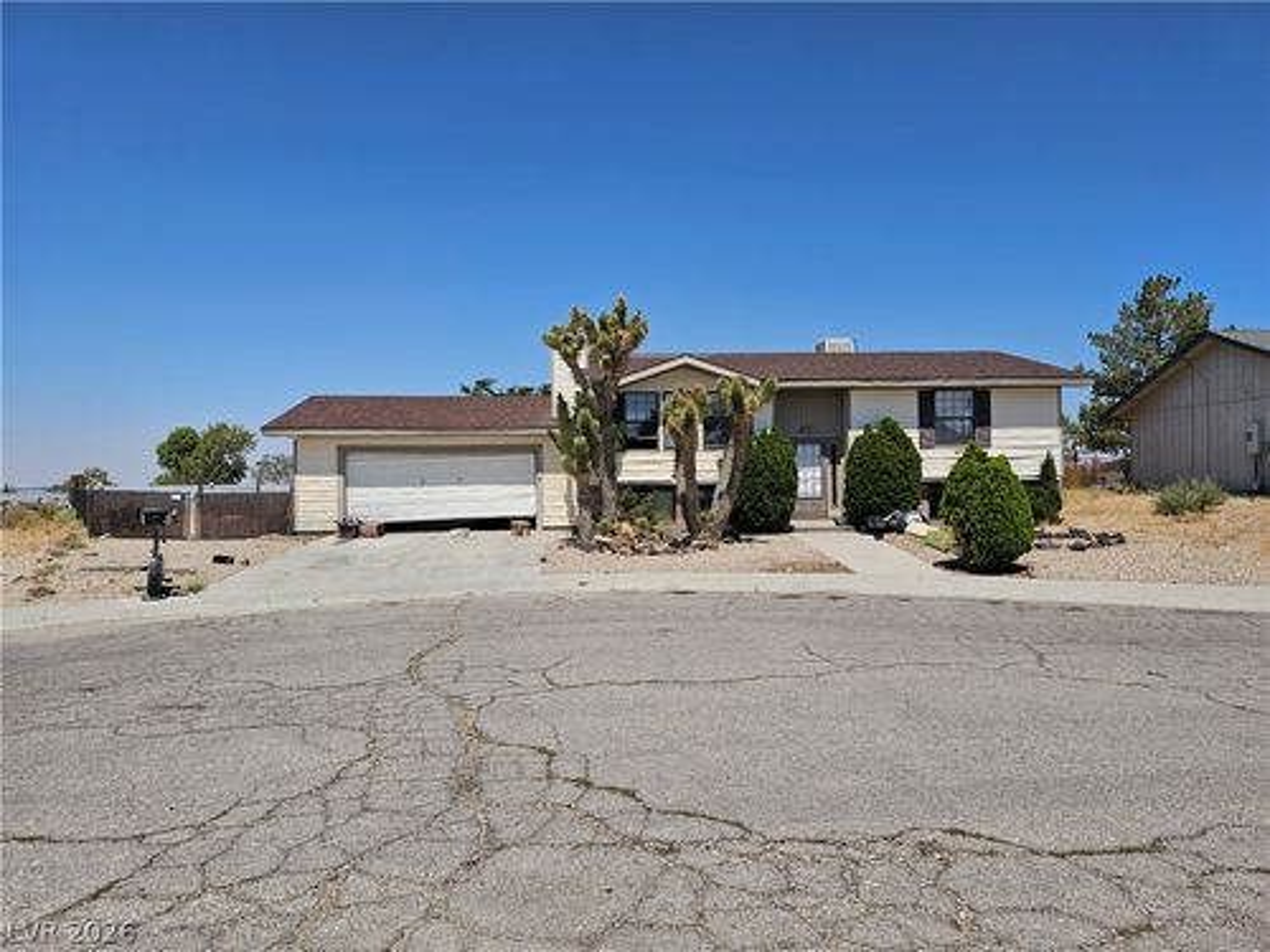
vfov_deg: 58.9
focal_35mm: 23
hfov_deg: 73.9
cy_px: 476
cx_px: 635
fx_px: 844
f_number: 1.7
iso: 10
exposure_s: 1/1476
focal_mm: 6.3
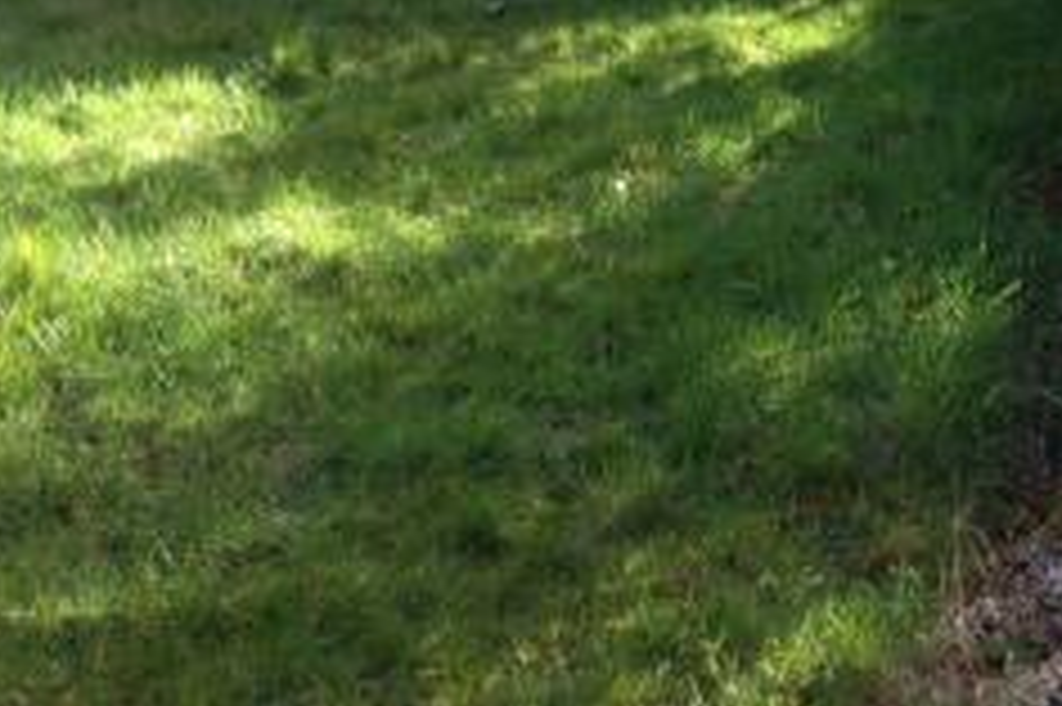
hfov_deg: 22.6
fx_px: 2653
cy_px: -250
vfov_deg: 14.4
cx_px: 556
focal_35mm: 90
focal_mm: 4.28
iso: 50
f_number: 2.4
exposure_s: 1/153
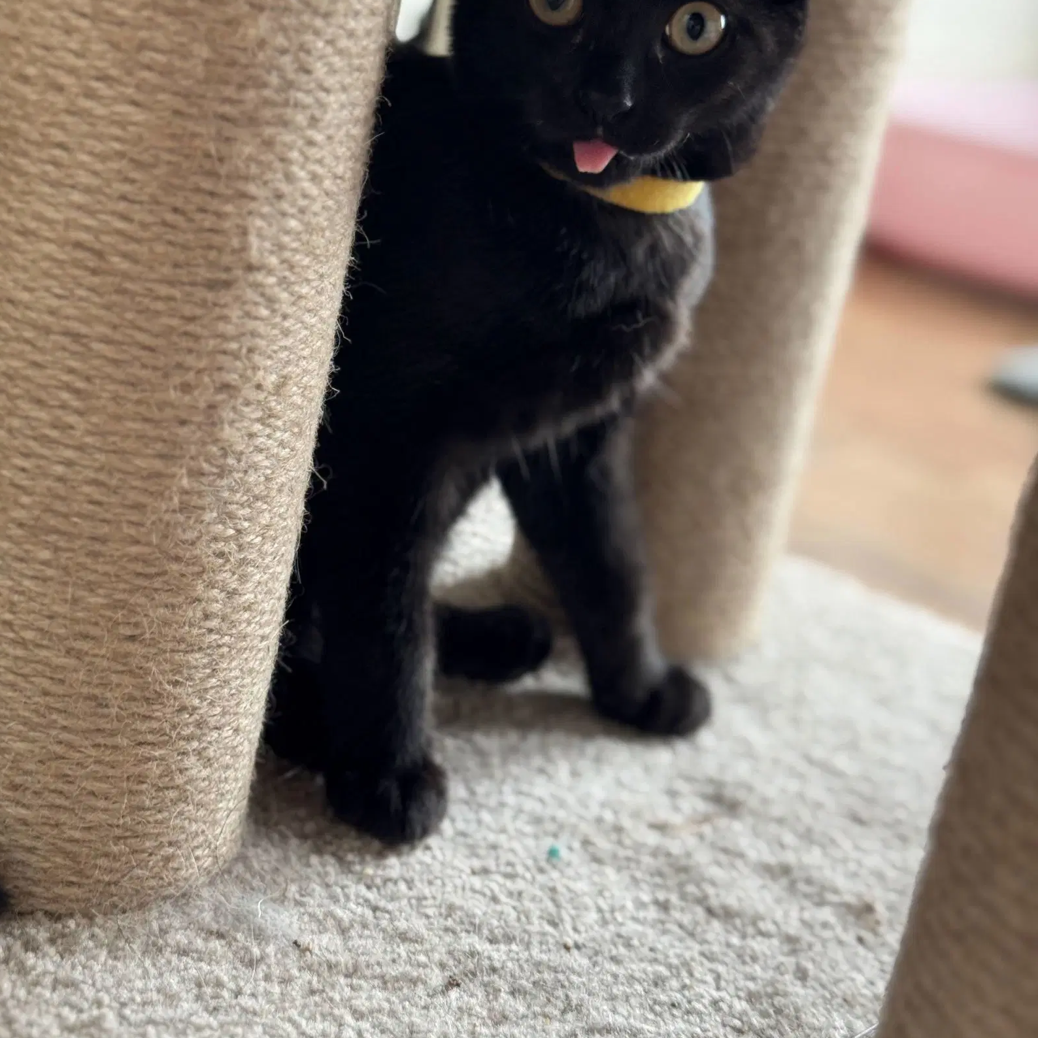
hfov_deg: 30.0
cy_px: 366
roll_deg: -9.8
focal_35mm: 57
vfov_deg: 29.9
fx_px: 1934
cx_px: 516
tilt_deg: -14.1
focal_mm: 6.76
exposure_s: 1/69
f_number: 1.78
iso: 100
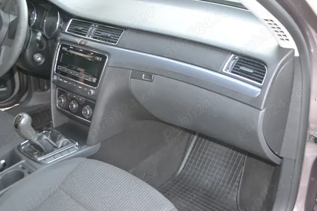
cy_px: 106
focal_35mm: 39
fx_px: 343
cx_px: 158
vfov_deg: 34.2
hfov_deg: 49.6
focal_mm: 26
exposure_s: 1/60
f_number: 4.2
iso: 2500
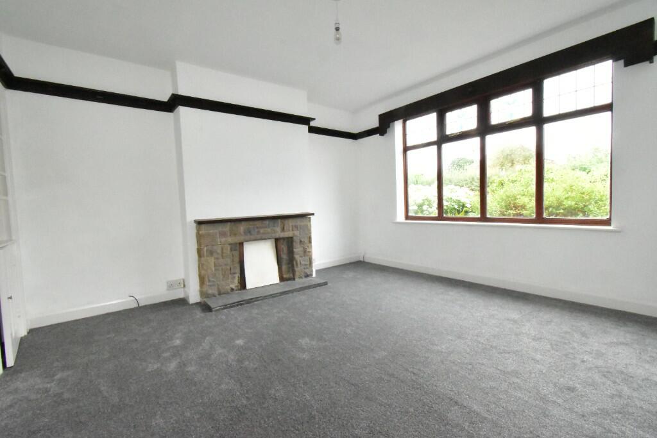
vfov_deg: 77.3
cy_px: 219
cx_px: 328
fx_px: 274
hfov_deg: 100.4
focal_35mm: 15
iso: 12800
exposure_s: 1/200
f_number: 14
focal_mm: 10
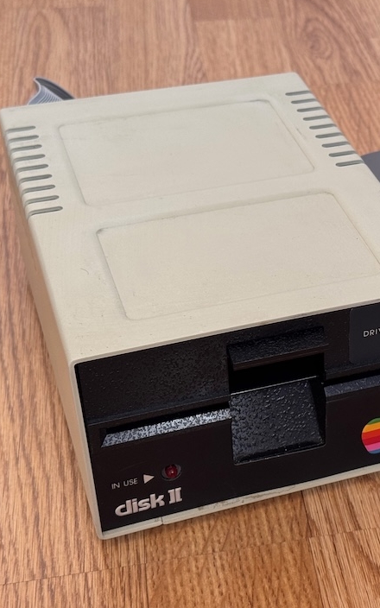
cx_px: 416
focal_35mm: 74
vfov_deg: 27.8
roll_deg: -1.6
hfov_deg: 17.1
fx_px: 1226
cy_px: 284
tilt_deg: -34.0
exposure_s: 1/85
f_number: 1.78
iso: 100
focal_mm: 6.76
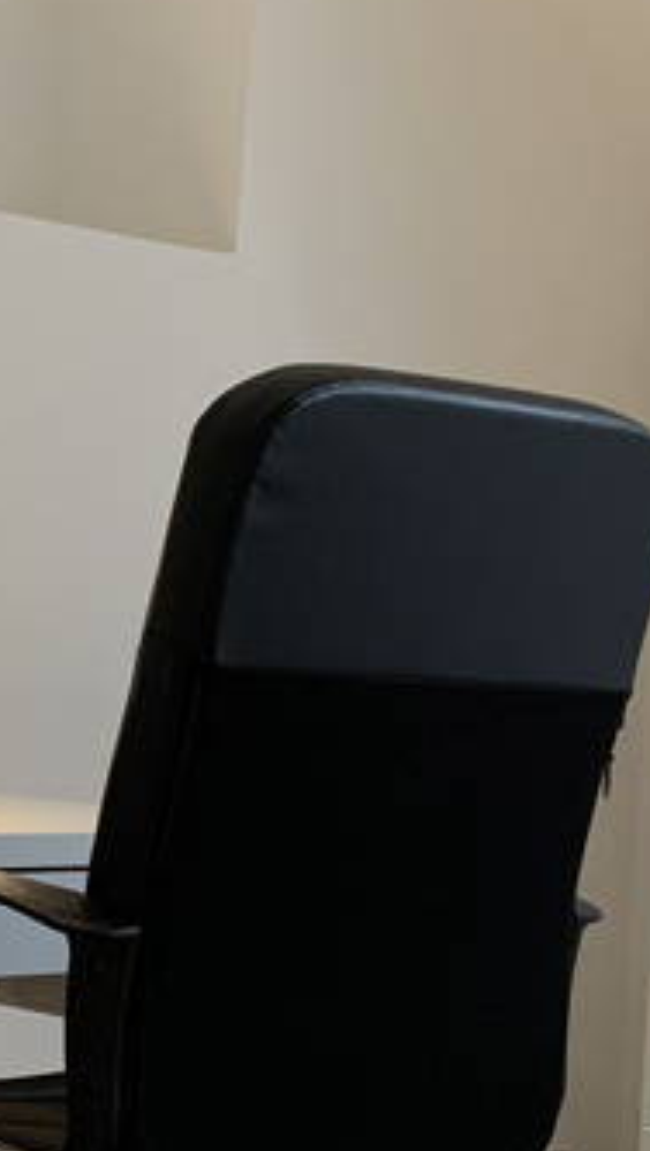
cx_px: -76
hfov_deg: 13.6
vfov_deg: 24.1
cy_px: 916
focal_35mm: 87
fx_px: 2658
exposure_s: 1/60
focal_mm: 4.25
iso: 200
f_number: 1.8
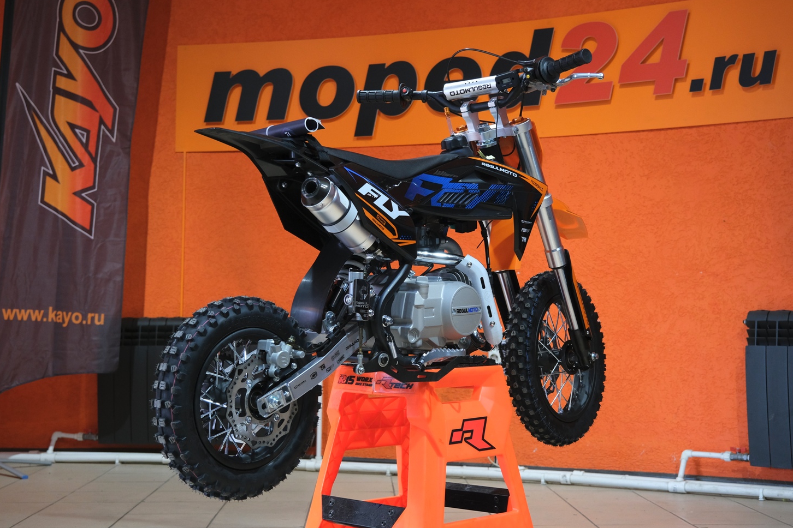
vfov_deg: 25.0
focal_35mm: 54
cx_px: 400
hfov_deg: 36.9
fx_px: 1189
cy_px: 240
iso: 1250
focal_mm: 32.5
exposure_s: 1/100
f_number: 4
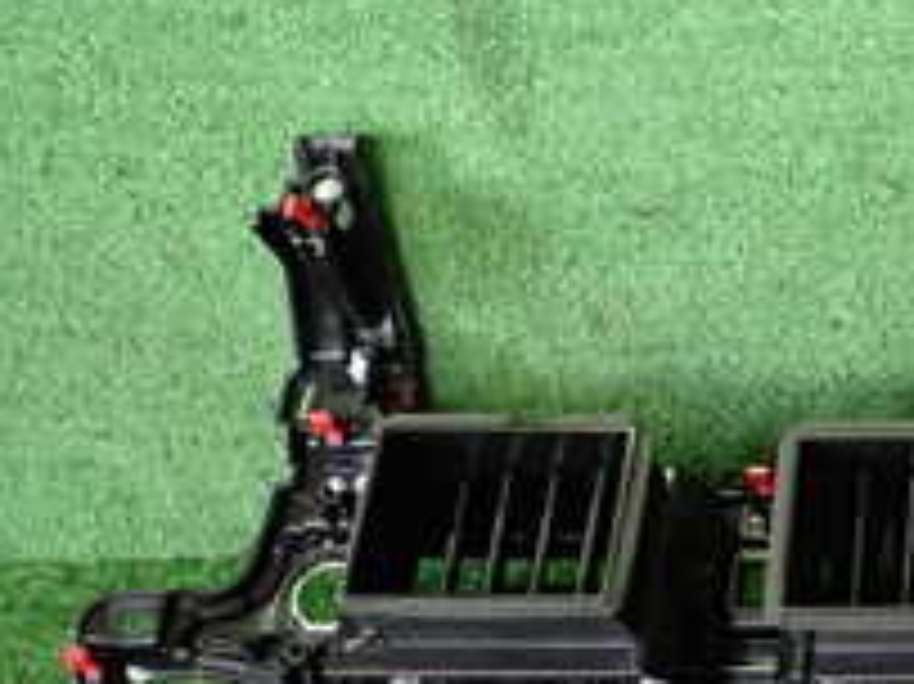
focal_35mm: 74
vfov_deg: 19.9
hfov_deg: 22.5
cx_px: 1301
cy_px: 306
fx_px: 1953
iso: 320
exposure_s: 1/30
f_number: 2
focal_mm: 4.5
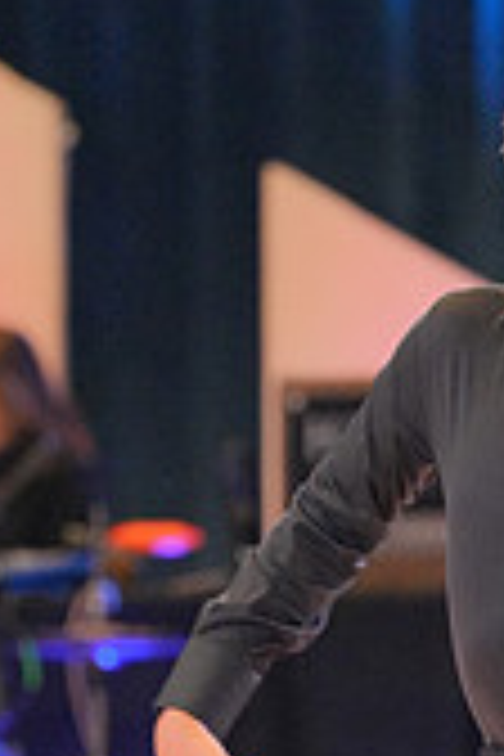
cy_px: 972
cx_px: 488
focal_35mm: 605
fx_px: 12704
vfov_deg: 3.4
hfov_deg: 2.3
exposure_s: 1/400
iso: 4000
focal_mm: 175
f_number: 5.6
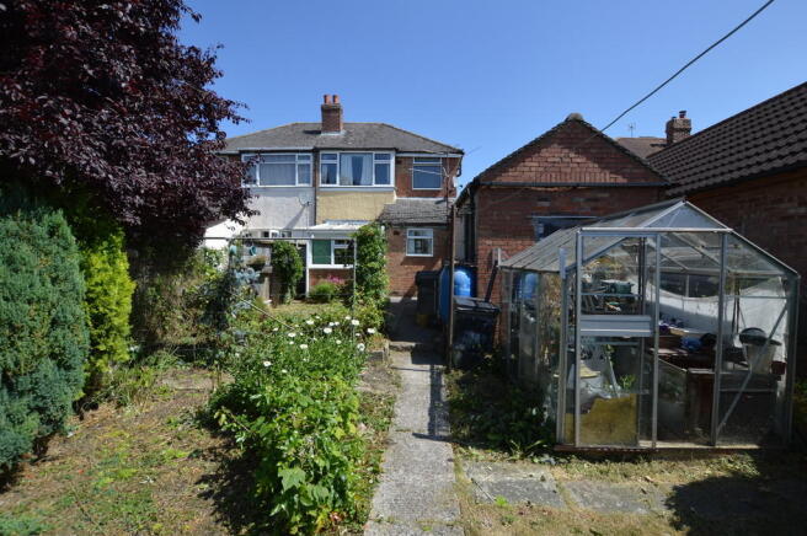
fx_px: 336
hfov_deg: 100.4
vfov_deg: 77.2
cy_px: 268
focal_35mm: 15
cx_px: 404
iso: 100
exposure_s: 1/250
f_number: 8
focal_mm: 10
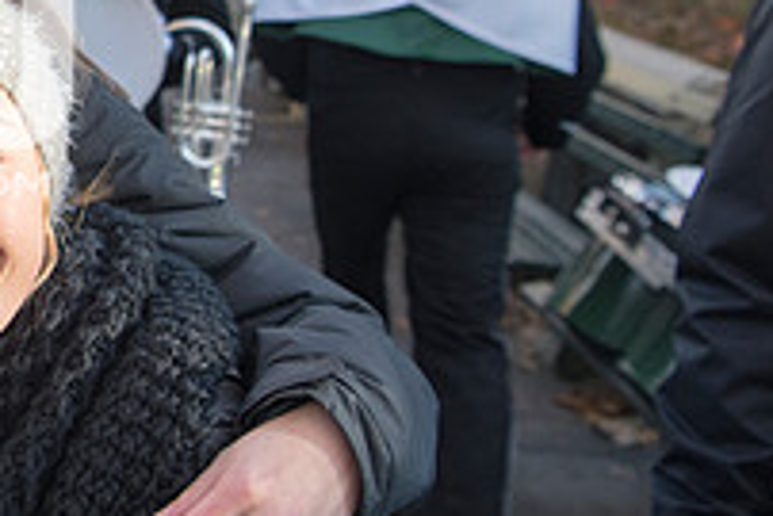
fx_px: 1483
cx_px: -214
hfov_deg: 25.4
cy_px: 48
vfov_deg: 19.4
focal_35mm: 69
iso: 400
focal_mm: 24
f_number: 4
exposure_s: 1/500
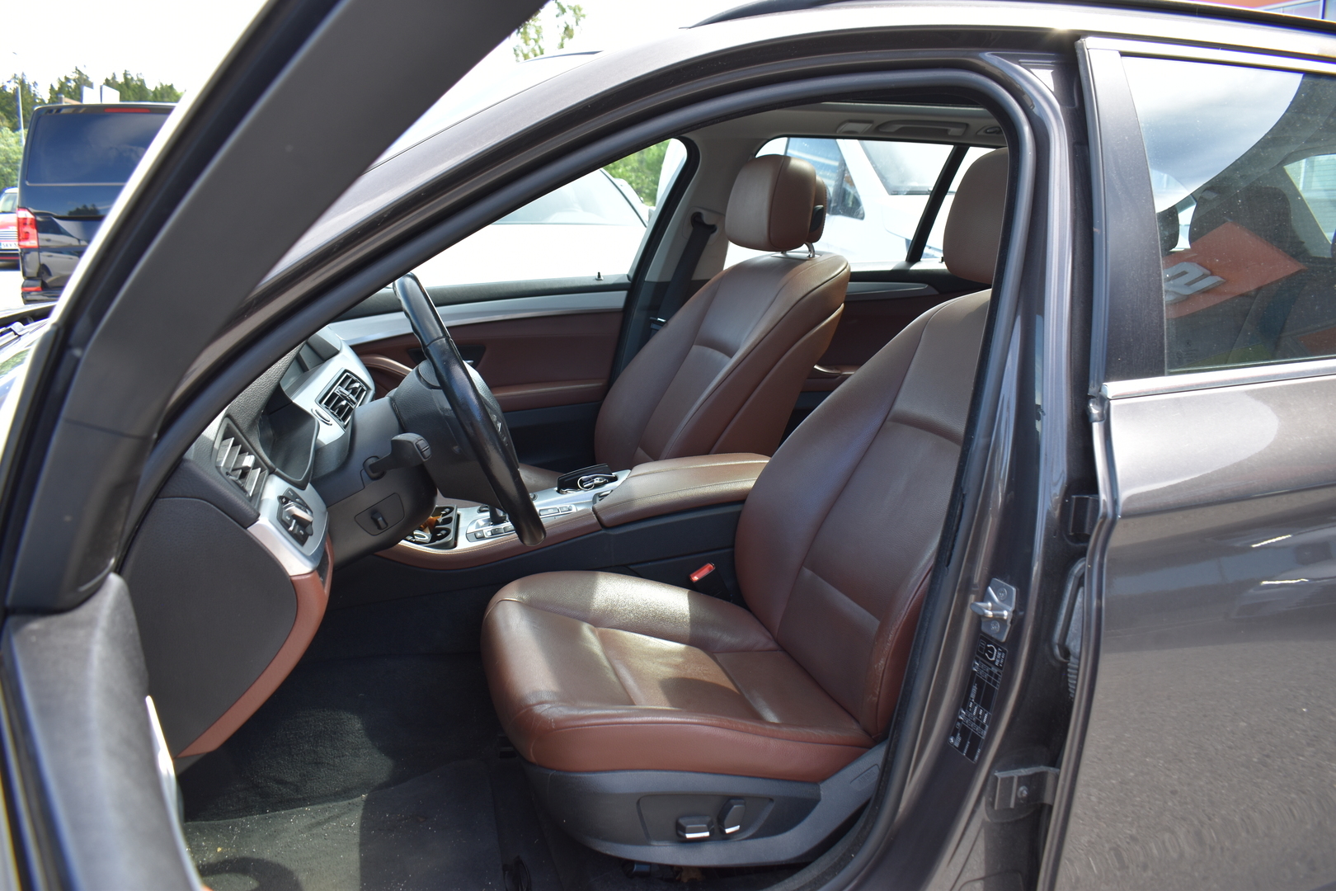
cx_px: 668
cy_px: 446
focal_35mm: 27
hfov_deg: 67.4
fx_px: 1002
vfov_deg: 47.9
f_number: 5.6
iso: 200
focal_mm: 18
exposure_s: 1/125
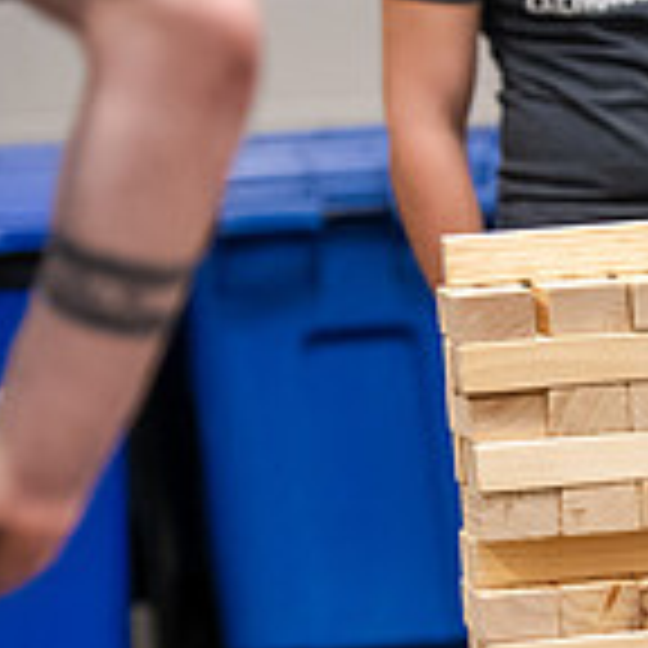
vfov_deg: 4.6
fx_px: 7963
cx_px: 896
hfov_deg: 4.6
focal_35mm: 376
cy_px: 794
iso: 2500
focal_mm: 110
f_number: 2.8
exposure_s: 1/200
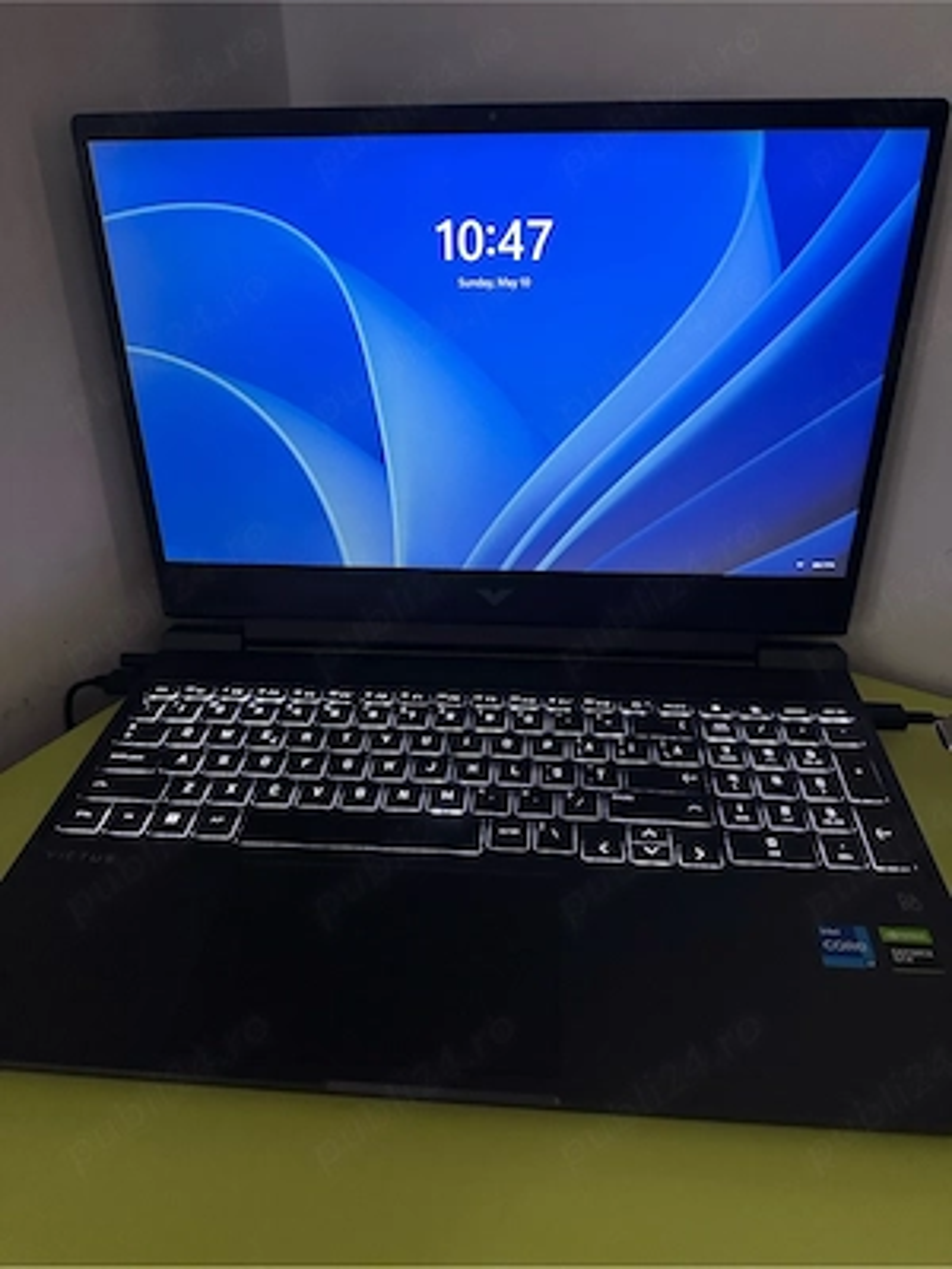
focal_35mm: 24
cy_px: 634
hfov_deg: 56.8
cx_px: 476
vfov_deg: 71.6
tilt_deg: -30.3
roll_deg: +0.9
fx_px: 880
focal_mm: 6.86
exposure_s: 1/60
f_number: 1.78
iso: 800
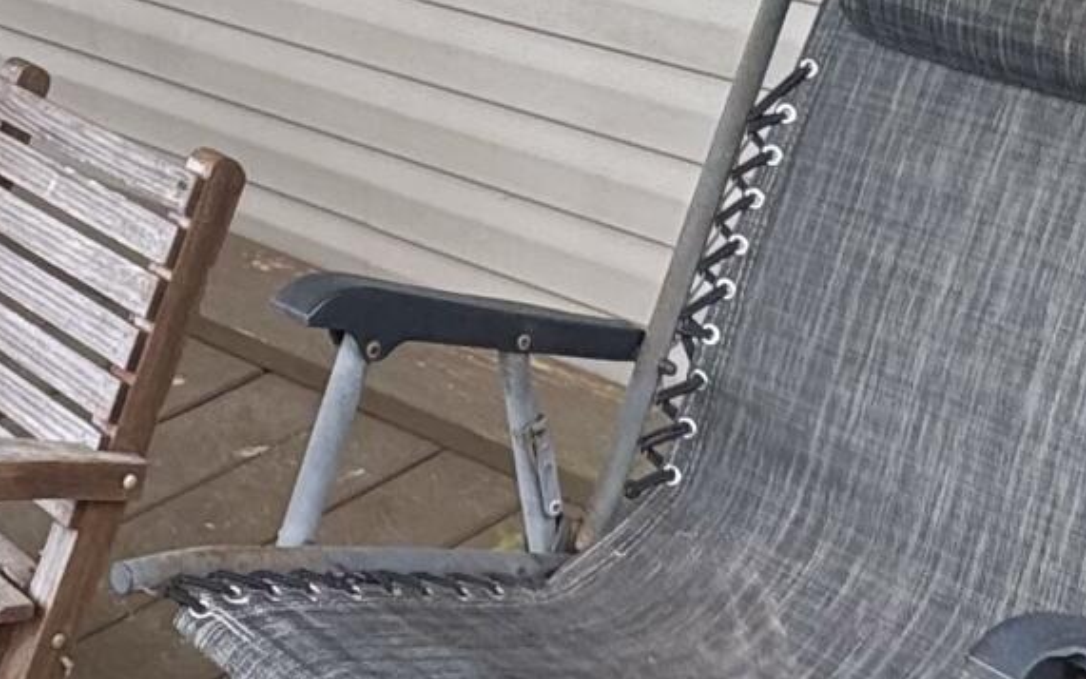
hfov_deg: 23.8
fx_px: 2309
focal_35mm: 78
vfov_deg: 15.1
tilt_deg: -5.1
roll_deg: -1.0
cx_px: -264
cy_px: -422
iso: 40
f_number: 2.2
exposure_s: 1/261
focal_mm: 2.22
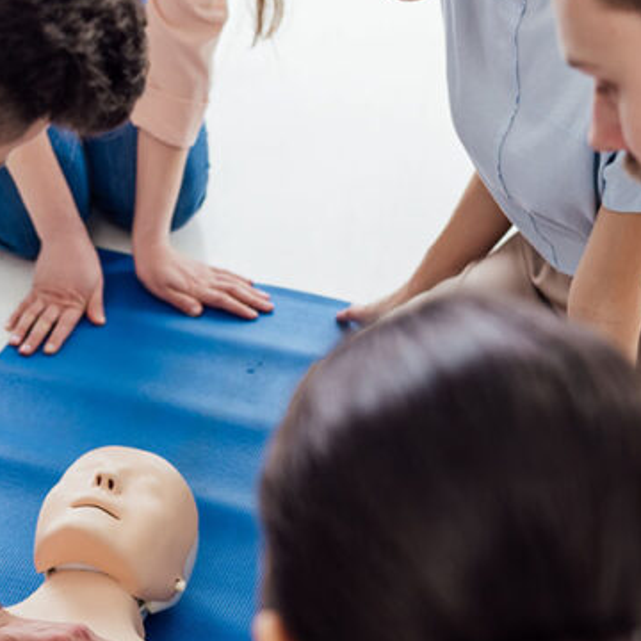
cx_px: 166
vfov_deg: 19.8
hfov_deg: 19.8
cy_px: 483
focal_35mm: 87
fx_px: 1823
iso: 80
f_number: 3.2
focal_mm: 36
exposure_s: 1/200
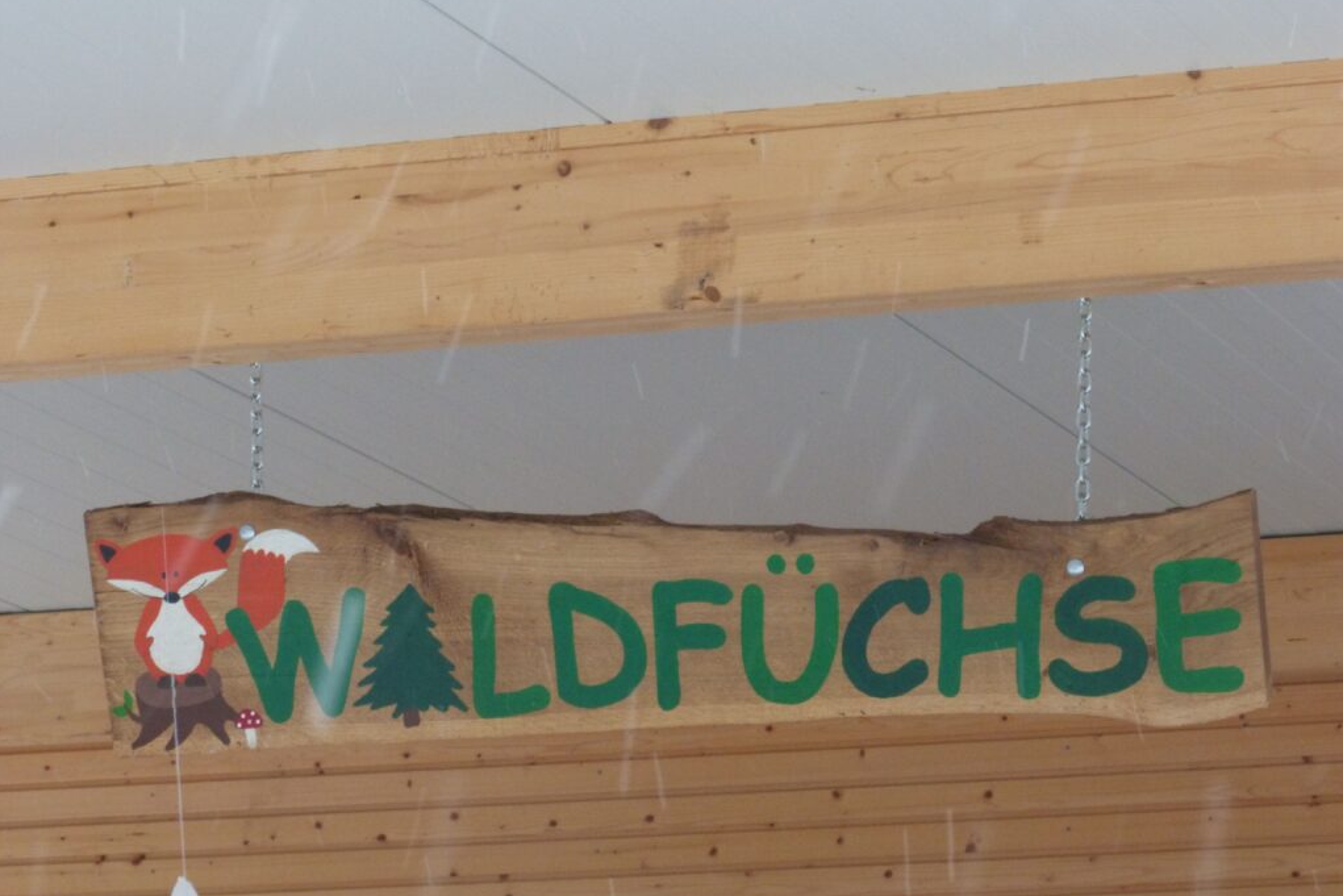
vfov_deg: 8.0
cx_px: 671
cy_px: 424
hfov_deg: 12.0
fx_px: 6380
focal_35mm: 171
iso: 400
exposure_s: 1/40
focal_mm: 29.5
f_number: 3.7
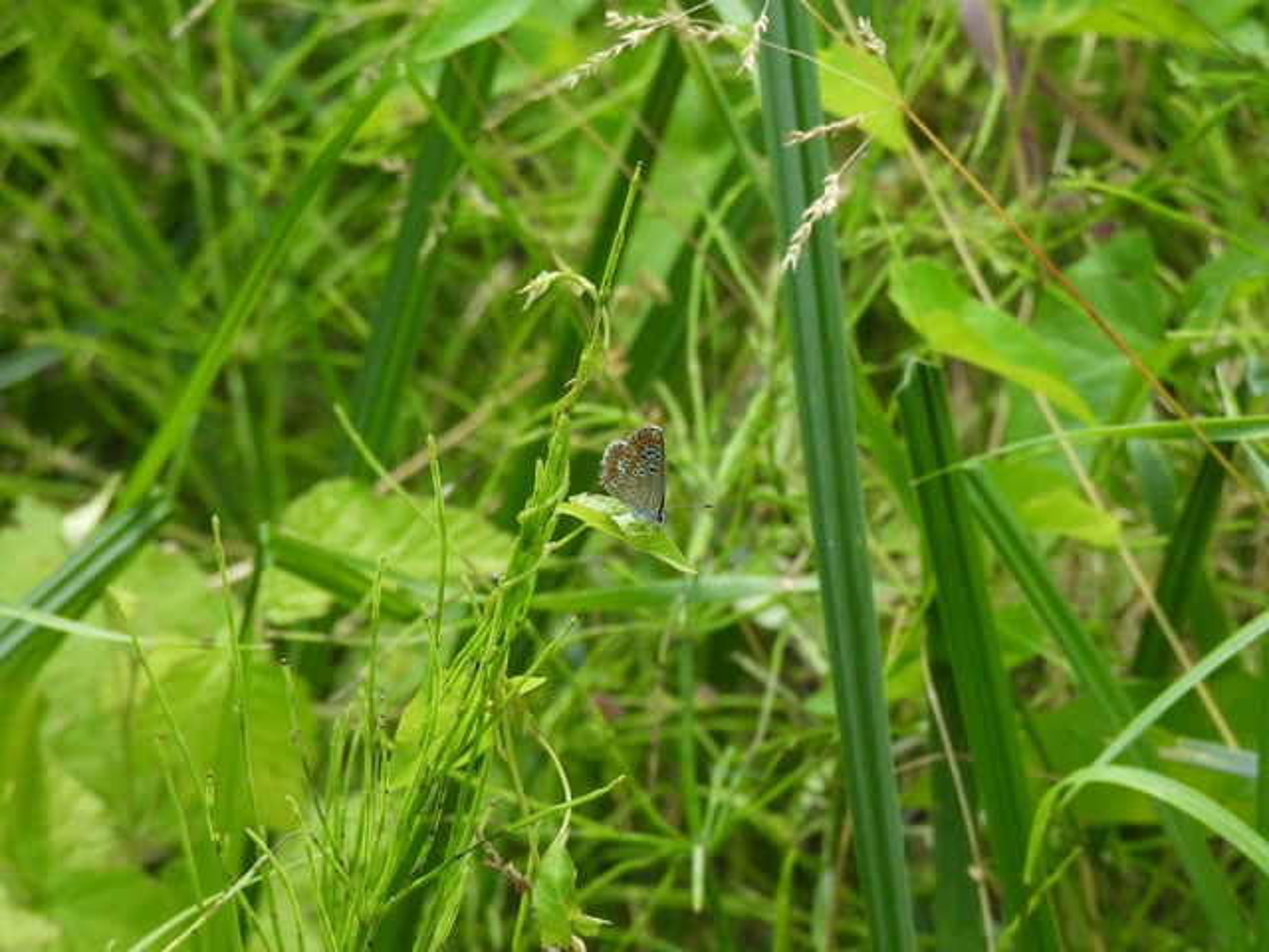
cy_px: 476
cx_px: 634
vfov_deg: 3.7
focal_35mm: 400
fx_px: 14664
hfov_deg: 5.0
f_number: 5
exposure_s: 1/80
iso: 100
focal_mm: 71.4
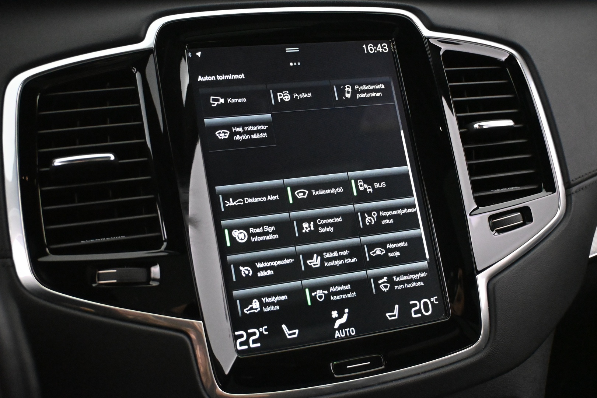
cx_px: 298
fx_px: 784
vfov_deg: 28.5
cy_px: 199
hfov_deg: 41.7
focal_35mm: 47
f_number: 5
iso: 8000
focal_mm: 31.5
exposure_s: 1/60
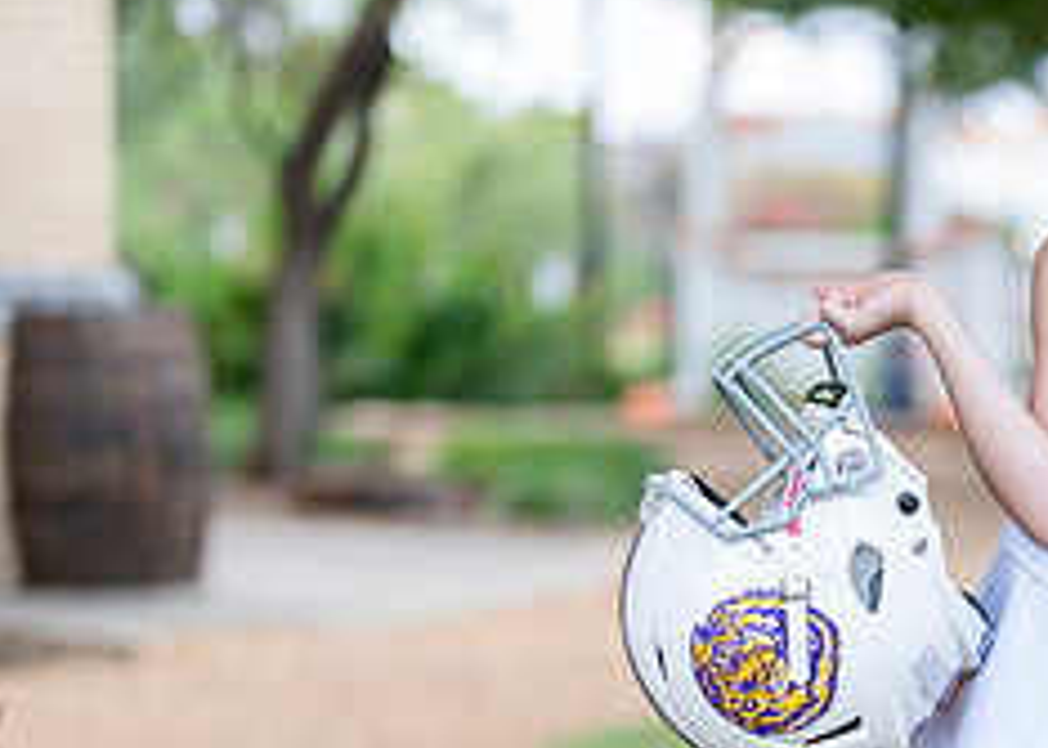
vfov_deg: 10.6
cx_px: 1223
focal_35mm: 135
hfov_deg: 14.4
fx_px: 4017
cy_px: 676
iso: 200
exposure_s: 1/400
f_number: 1.2
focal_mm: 50
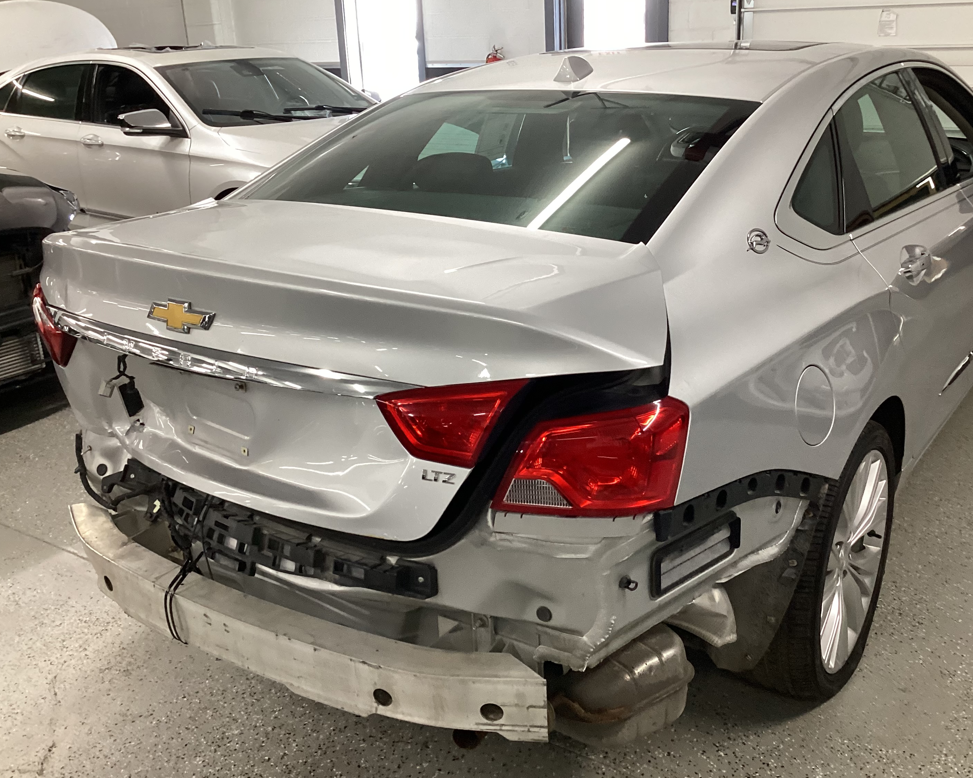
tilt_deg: -21.5
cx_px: 525
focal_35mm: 35
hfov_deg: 51.5
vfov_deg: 42.2
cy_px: 395
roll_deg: +2.4
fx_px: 1008
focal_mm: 3.3
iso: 200
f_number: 2.4
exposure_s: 1/60
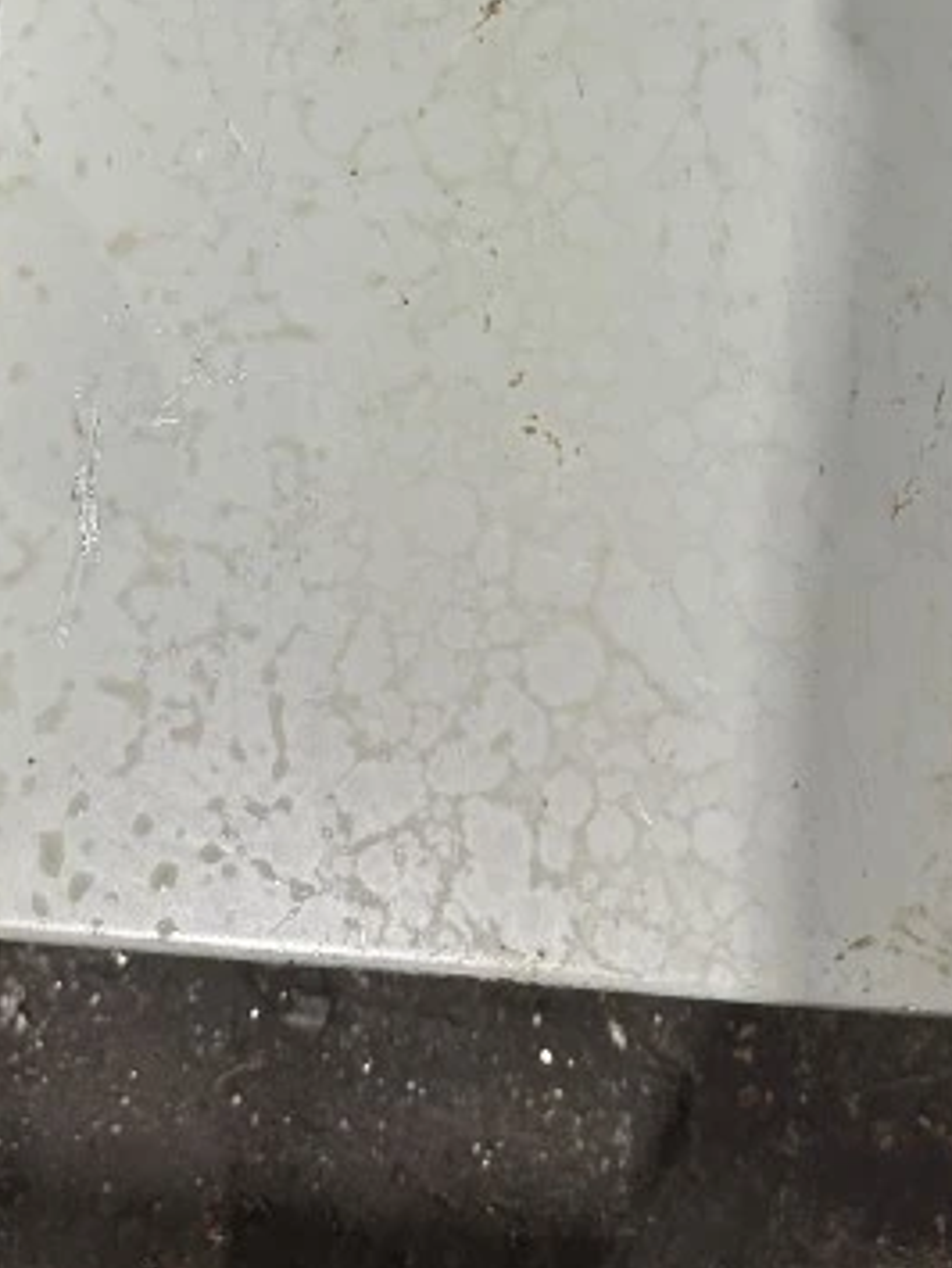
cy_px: 75
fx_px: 1904
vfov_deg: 34.3
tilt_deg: -80.3
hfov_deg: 28.0
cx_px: 562
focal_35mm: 52
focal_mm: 6.86
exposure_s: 1/60
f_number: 1.78
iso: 200
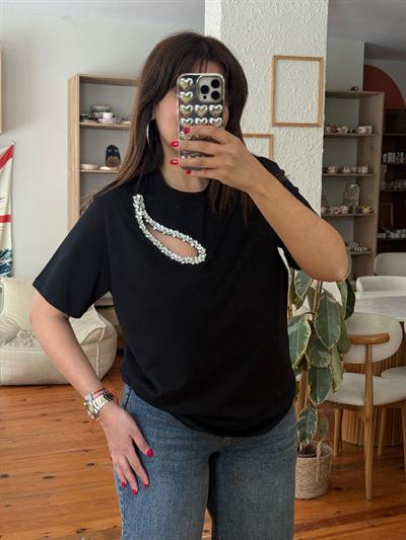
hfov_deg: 30.3
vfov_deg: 39.6
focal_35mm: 48
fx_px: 750
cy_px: 270
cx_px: 203
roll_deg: -0.6
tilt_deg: -20.3
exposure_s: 1/100
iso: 125
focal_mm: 6.76
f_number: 1.78
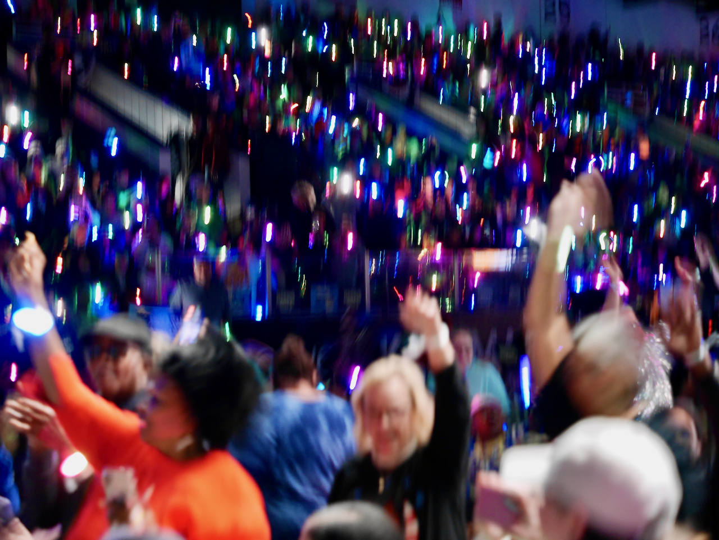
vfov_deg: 18.5
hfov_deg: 24.4
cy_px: 270
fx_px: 1663
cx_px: 360
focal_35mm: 80
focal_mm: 40
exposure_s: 1/4
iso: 800
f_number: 2.8
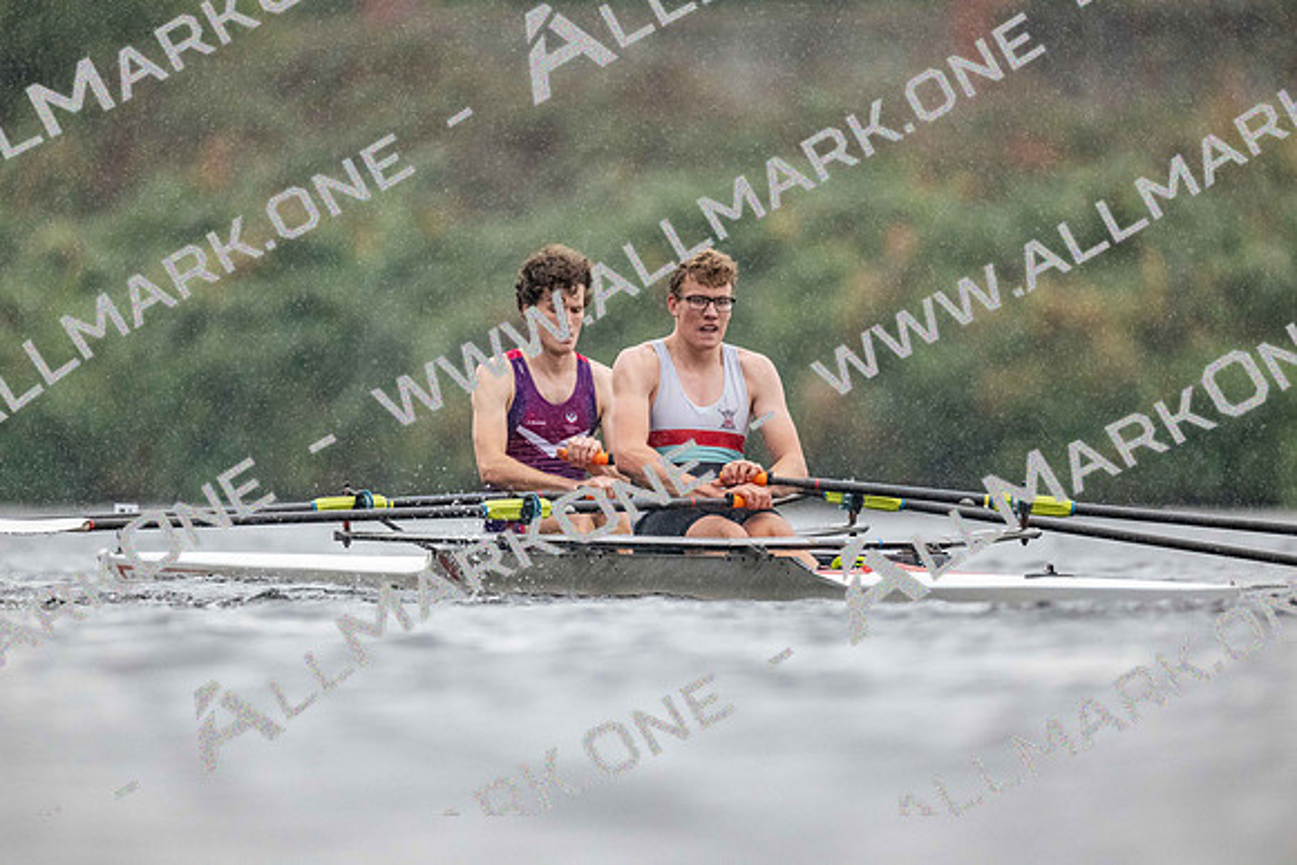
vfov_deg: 2.3
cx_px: 648
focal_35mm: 600
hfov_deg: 3.4
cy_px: 432
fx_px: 21621
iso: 4500
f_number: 4
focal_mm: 600
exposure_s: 1/2500
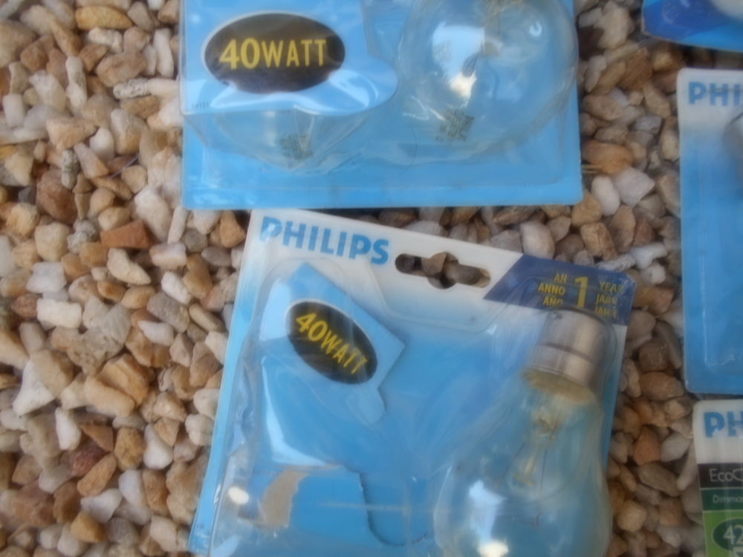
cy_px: 278
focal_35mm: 26
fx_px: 558
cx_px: 372
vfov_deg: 53.1
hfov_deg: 67.3
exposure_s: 1/80
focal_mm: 4.6
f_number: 3.2
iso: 80
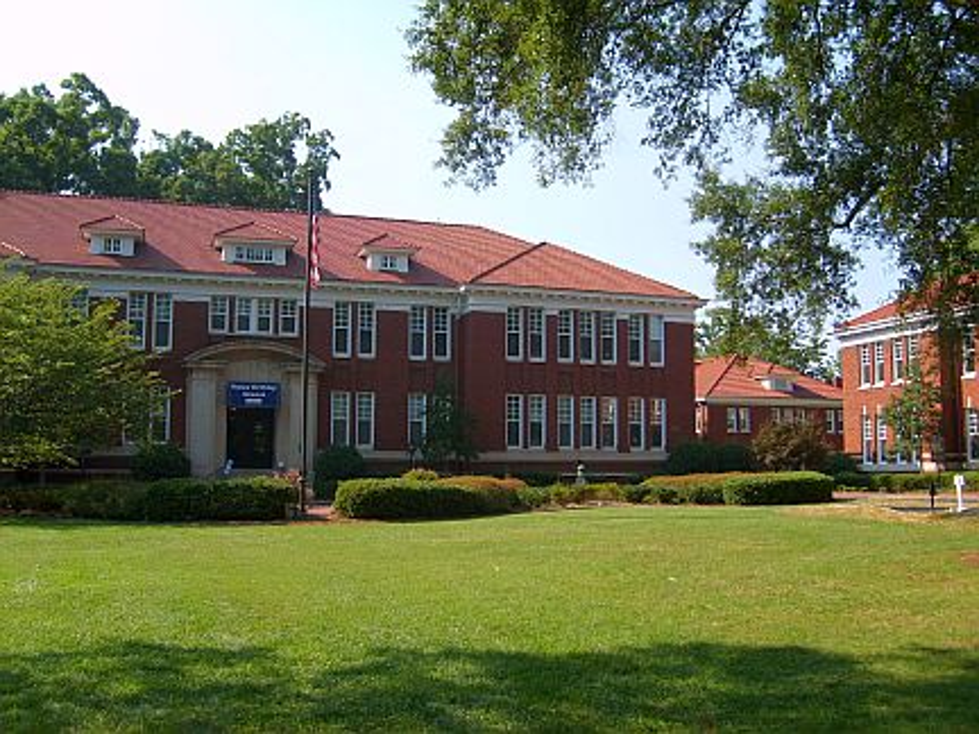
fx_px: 990
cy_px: 367
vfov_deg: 40.7
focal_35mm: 35
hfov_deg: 52.6
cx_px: 490
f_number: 2.8
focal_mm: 5.8
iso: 50
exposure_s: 1/500
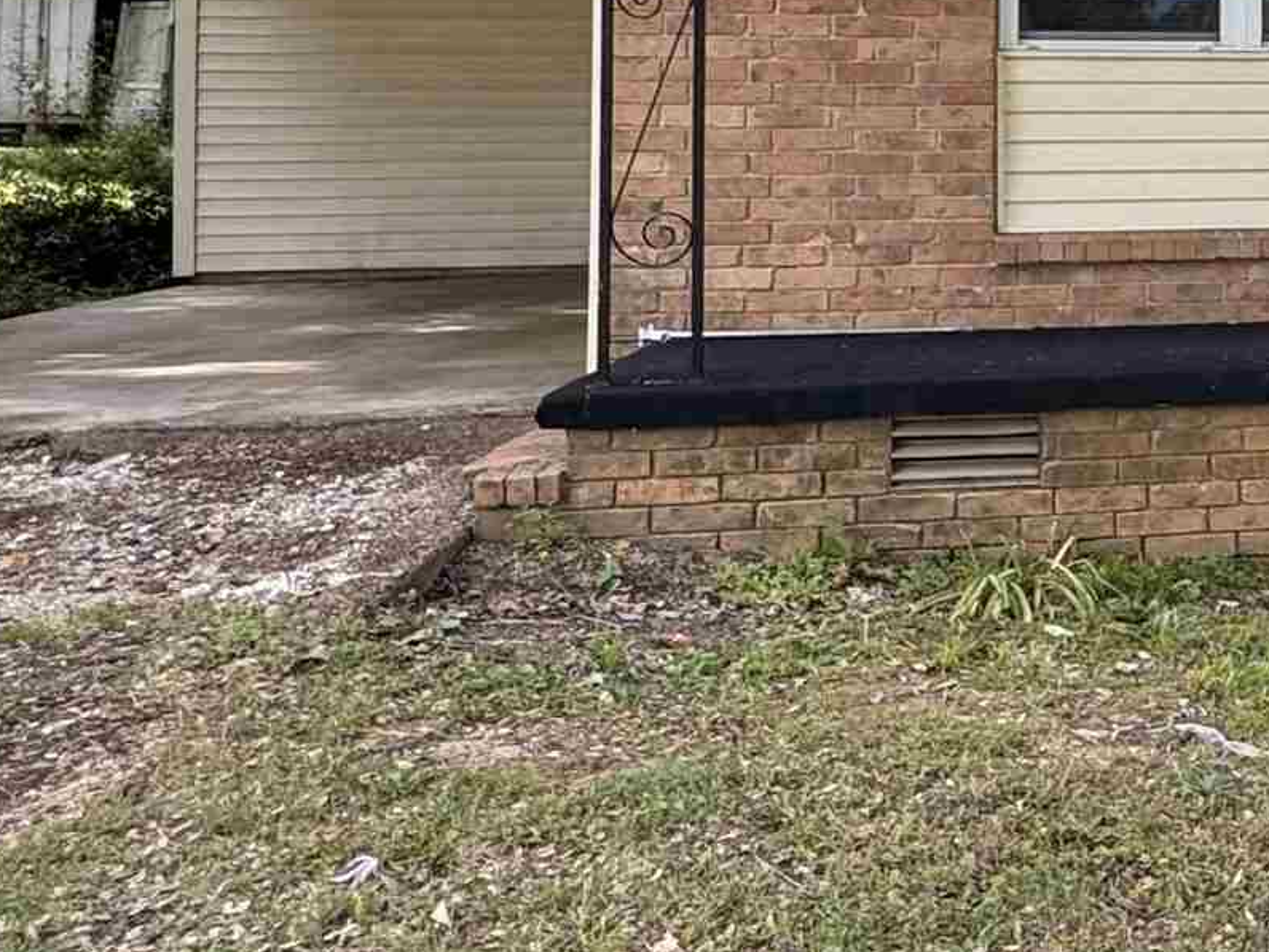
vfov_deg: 26.1
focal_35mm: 54
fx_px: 1980
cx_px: 1661
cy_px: 80
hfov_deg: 28.8
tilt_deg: +0.7
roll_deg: +0.3
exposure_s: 1/244
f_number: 2.2
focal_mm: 2.22
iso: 40
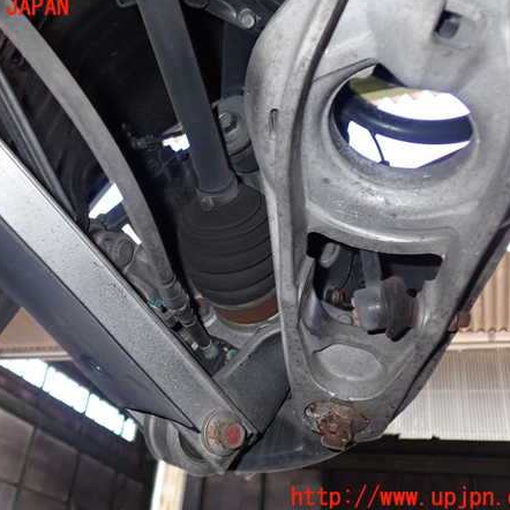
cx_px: 205
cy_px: 253
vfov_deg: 46.0
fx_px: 600
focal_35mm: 36
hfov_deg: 45.8
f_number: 6.3
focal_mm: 5.4
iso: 320
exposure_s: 1/30
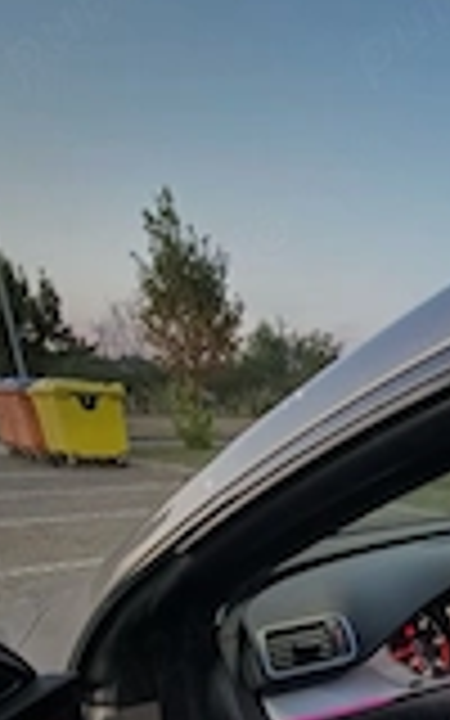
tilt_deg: -24.3
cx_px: 585
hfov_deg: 28.3
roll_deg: -0.5
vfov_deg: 44.6
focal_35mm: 37
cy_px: 724
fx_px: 726
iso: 1600
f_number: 2.2
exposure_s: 1/20
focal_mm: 2.22
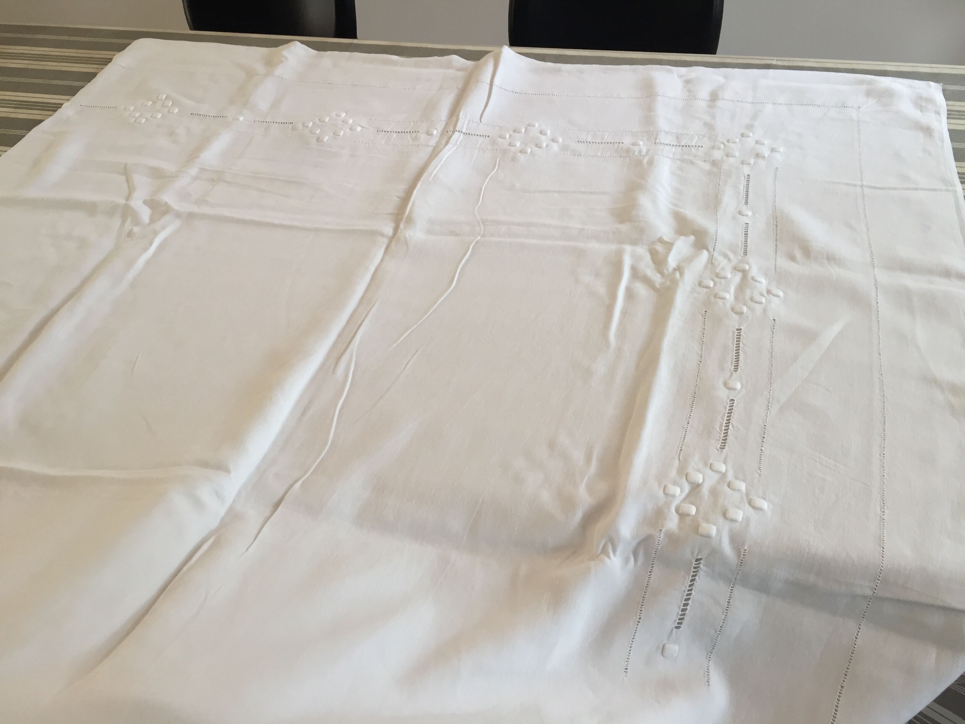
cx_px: 482
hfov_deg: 61.7
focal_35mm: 29
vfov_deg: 48.2
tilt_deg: -45.9
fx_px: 808
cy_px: 362
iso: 32
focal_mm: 4.15
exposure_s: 1/33
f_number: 2.2
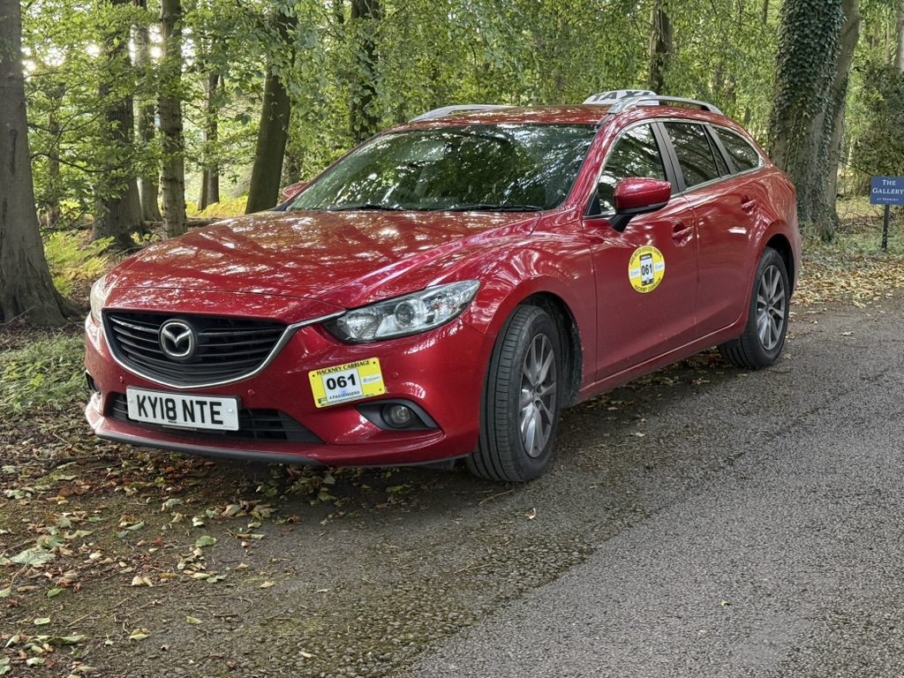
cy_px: 339
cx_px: 452
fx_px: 1254
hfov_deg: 39.7
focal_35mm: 48
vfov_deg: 30.3
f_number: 1.78
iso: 250
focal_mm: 6.76
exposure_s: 1/44
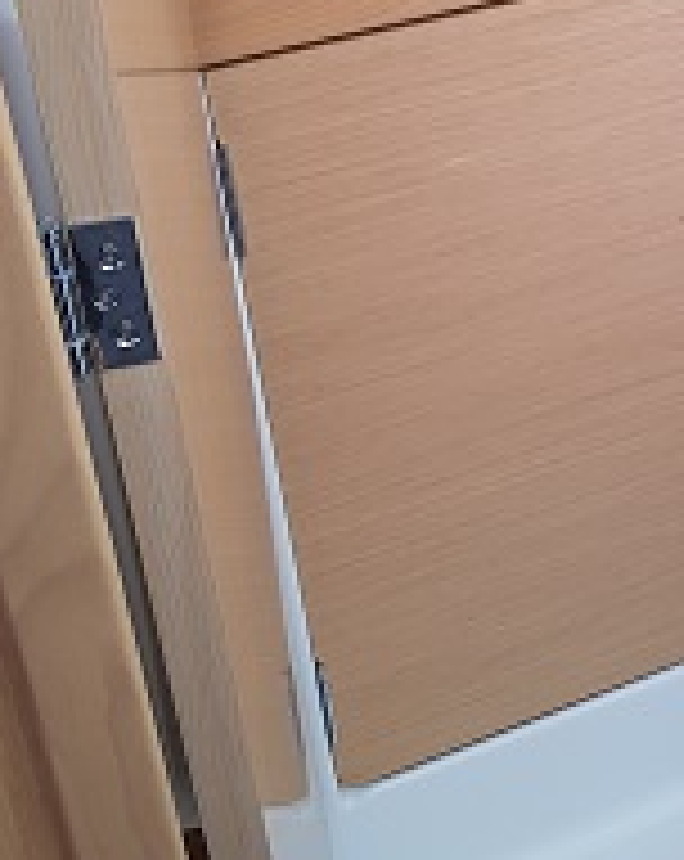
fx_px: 1802
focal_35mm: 71
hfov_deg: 20.3
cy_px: 47
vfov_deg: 25.8
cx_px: 792
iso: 50
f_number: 1.7
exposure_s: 1/50
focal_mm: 4.2
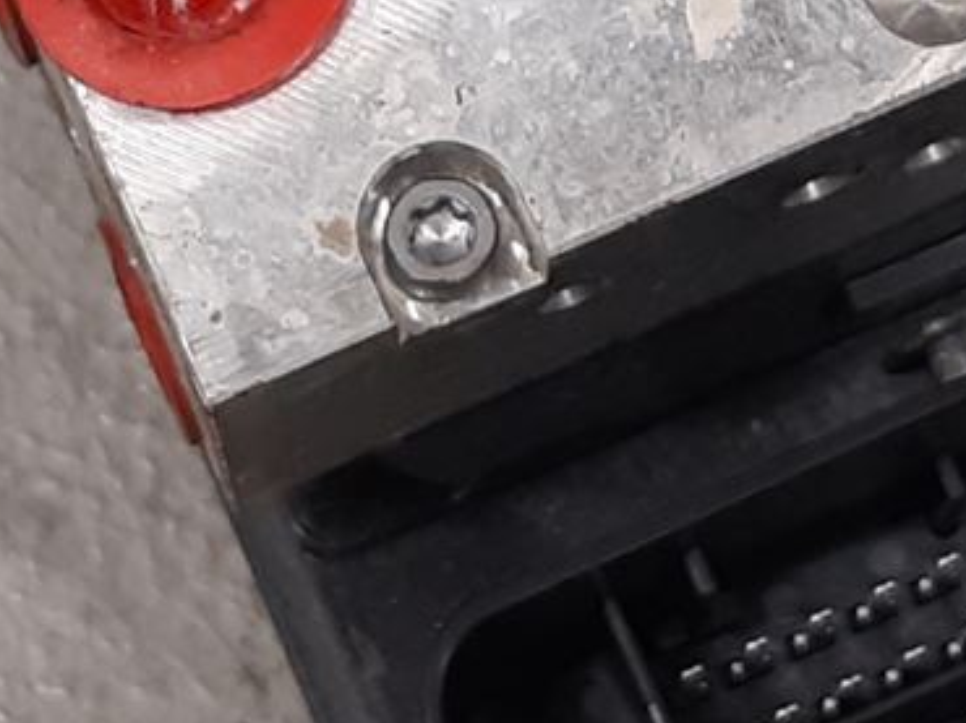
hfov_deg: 13.7
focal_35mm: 144
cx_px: 627
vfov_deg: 10.1
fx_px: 4016
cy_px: -170
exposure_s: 1/50
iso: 100
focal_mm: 3.93
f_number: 1.7
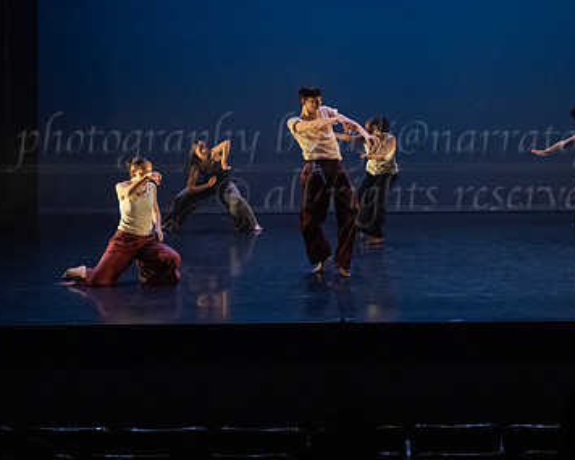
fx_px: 1464
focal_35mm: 86
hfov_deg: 22.0
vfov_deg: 17.8
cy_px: 174
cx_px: 442
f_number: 3.5
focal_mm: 47
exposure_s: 1/400
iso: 4000
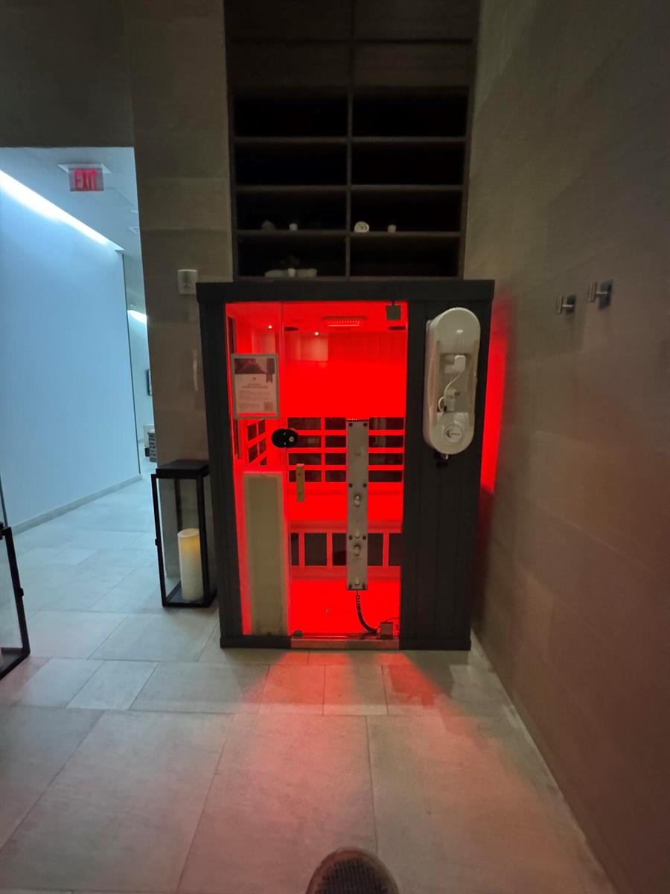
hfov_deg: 85.7
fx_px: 361
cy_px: 447
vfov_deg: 102.1
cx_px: 335
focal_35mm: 14
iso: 1250
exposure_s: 1/40
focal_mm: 2.22
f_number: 2.2
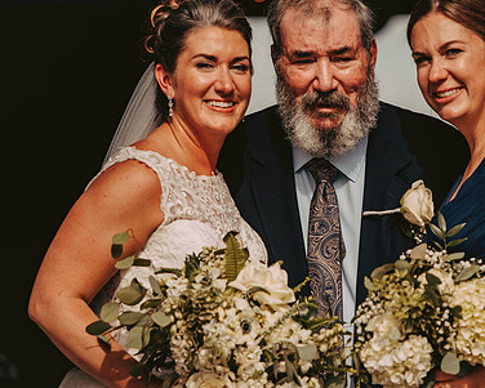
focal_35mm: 268
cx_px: 357
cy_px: 195
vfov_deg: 5.8
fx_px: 3848
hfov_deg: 7.2
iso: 200
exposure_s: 1/2500
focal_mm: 185
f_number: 2.8
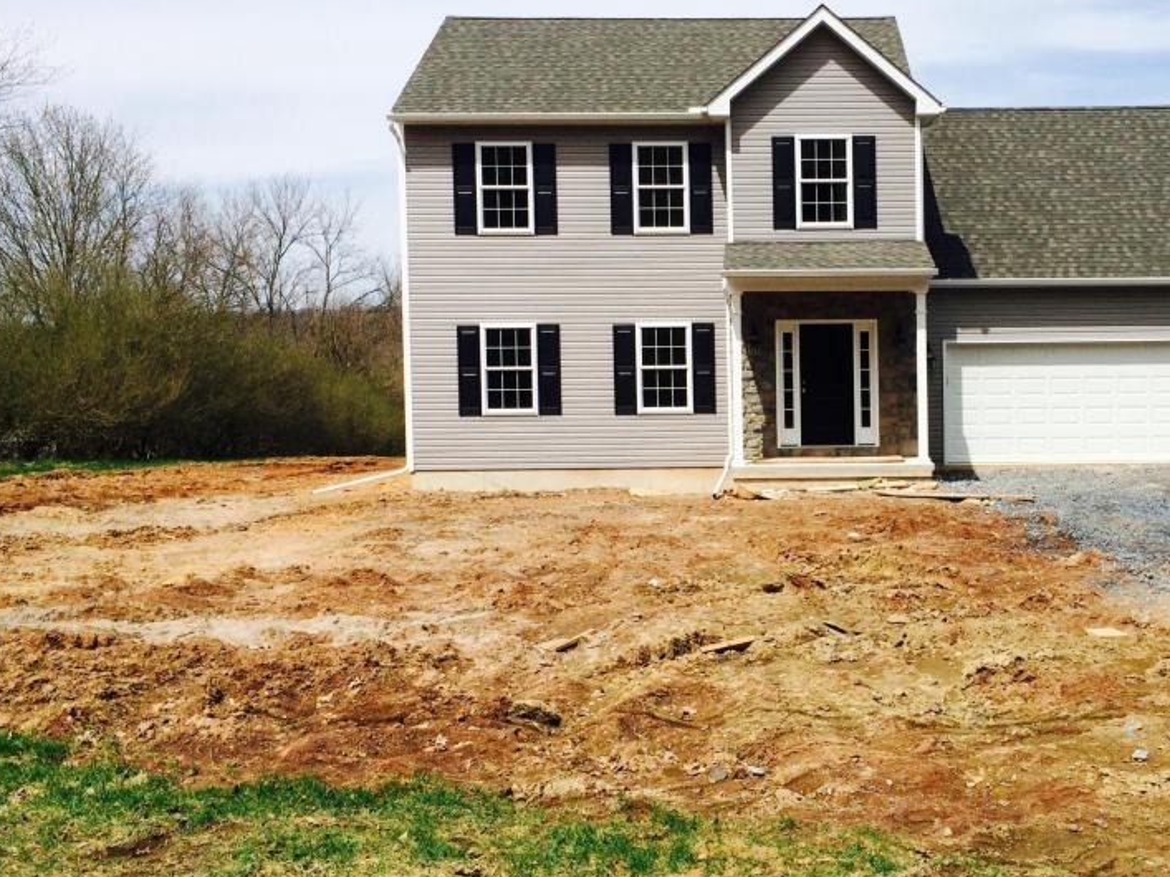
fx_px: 1419
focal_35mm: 42
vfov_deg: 34.3
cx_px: 803
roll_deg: +1.5
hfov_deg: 44.0
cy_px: 410
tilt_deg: -1.9
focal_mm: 4.15
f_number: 2.2
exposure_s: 1/3425
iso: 32
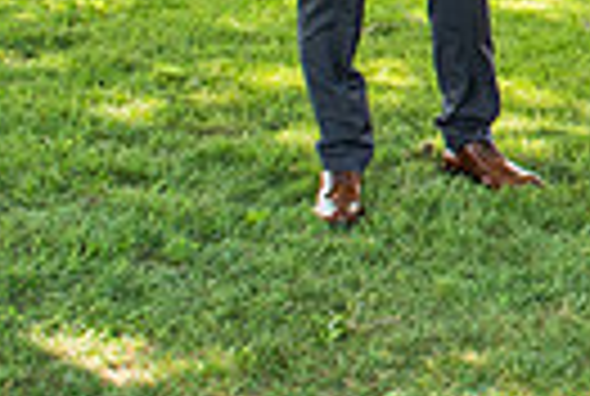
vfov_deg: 12.3
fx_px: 1741
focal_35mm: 106
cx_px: 1094
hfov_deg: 16.0
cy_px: -218
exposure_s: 1/200
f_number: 6.3
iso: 500
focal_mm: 24
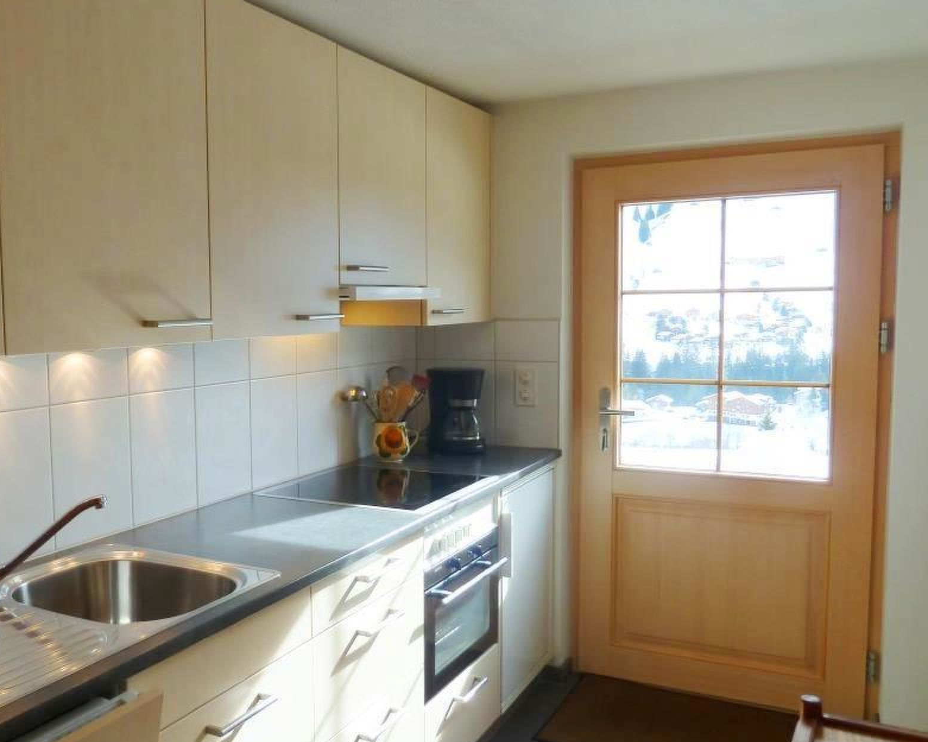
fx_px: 879
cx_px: 348
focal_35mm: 32
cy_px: 390
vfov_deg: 45.8
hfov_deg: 55.0
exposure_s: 1/100
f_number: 3.3
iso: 80
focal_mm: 4.1
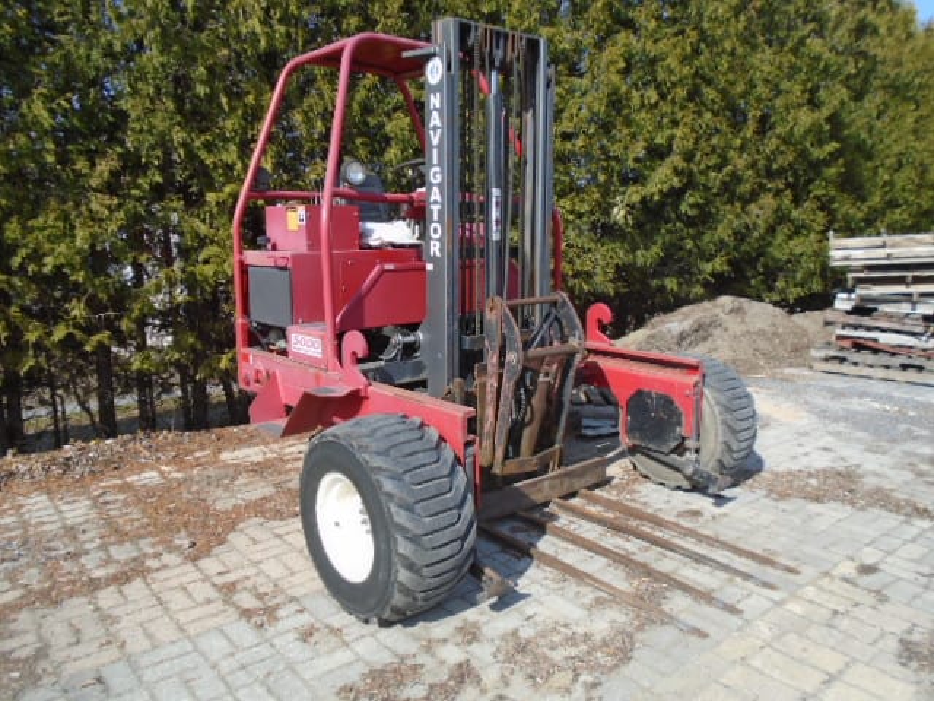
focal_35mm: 26
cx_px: 467
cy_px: 350
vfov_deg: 53.1
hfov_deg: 67.3
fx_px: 702
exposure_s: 1/800
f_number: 3.2
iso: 100
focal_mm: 4.6
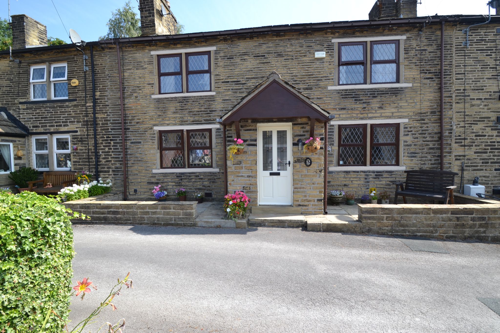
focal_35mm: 16
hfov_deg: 95.0
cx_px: 250
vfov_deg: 72.0
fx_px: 229
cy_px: 166
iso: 100
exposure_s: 1/160
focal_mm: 11
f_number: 5.6
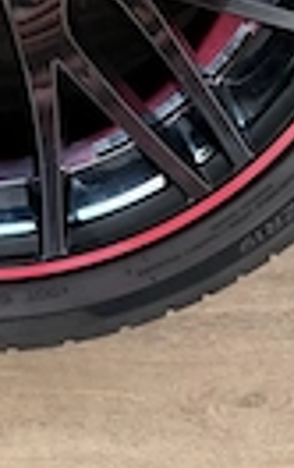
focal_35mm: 77
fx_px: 983
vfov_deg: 23.9
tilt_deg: -43.5
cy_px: -121
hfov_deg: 16.5
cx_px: -21
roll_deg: -1.5
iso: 800
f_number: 1.78
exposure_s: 1/60
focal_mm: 6.76
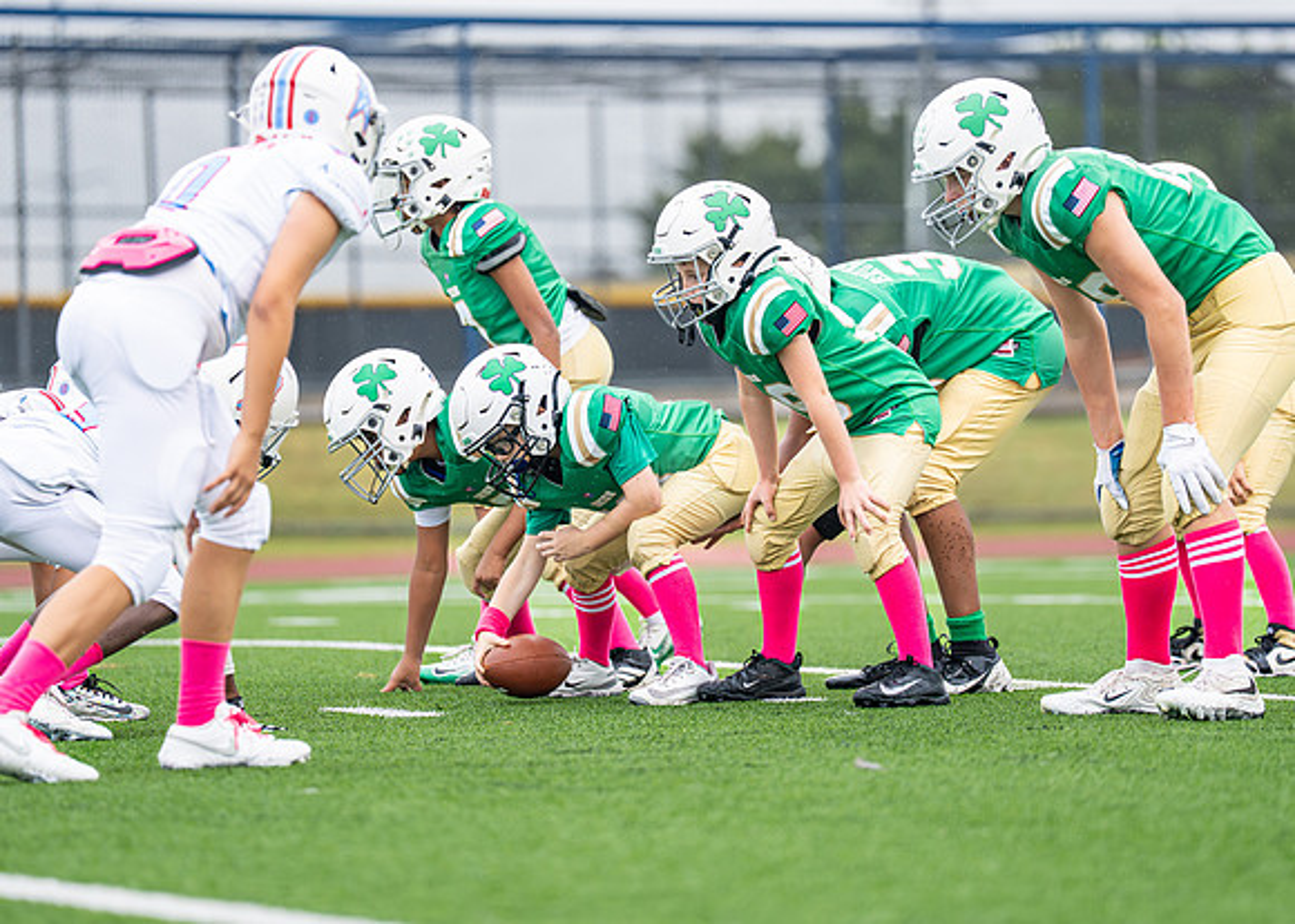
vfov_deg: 5.6
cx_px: 715
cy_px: 410
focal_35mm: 257
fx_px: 9445
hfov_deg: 7.8
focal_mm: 200
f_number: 2.8
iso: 500
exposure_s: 1/1000
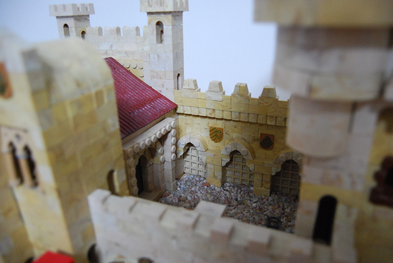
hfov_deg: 67.3
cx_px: 196
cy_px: 132
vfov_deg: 48.1
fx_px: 295
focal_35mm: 27
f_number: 3.5
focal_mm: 18
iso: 1400
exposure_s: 1/30
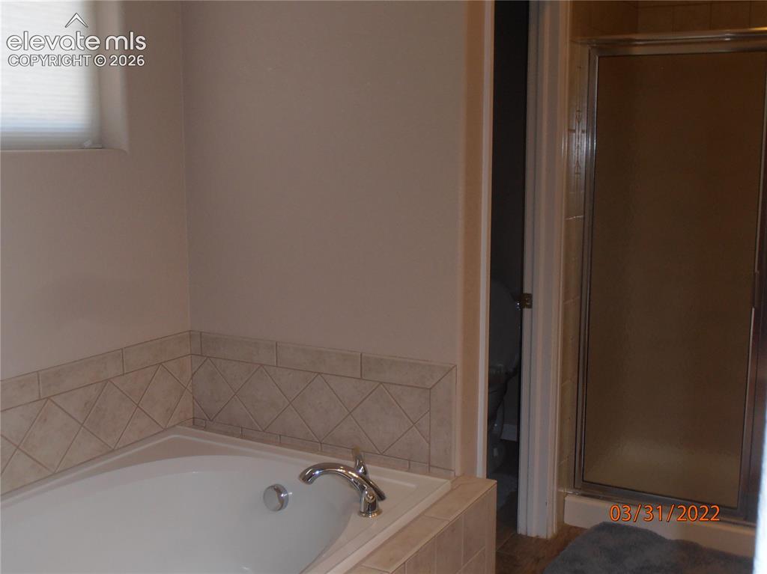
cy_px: 287
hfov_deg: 43.0
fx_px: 974
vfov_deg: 32.8
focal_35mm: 44
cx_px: 384
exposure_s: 1/40
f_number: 4.2
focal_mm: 7.87
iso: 125
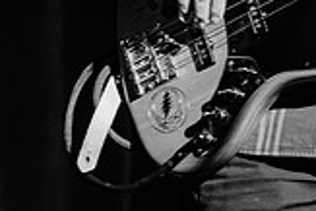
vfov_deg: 4.0
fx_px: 3031
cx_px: 335
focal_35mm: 345
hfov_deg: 5.9
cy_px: -140
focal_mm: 97
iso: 6400
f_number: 2.8
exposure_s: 1/125
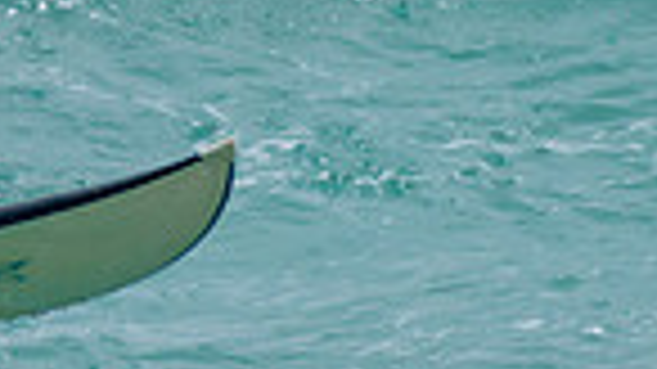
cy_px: -280
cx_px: -483
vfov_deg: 0.5
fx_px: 44442
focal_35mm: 2552
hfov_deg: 0.8
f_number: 5.6
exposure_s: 1/2000
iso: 160
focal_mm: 500
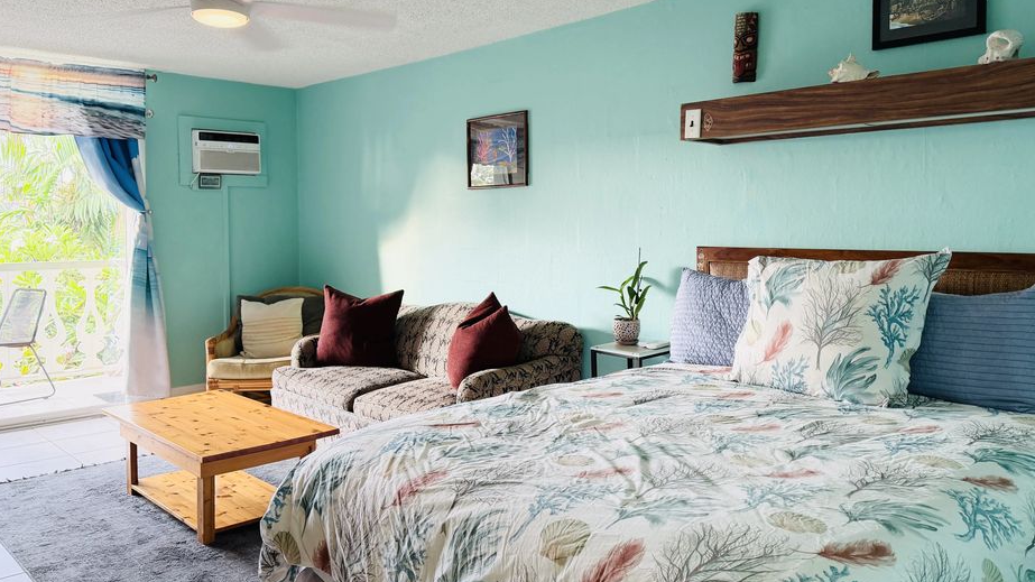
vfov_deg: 40.1
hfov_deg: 66.1
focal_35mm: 29
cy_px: 244
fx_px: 796
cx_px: 533
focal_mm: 6.76
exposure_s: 1/60
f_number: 1.78
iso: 125
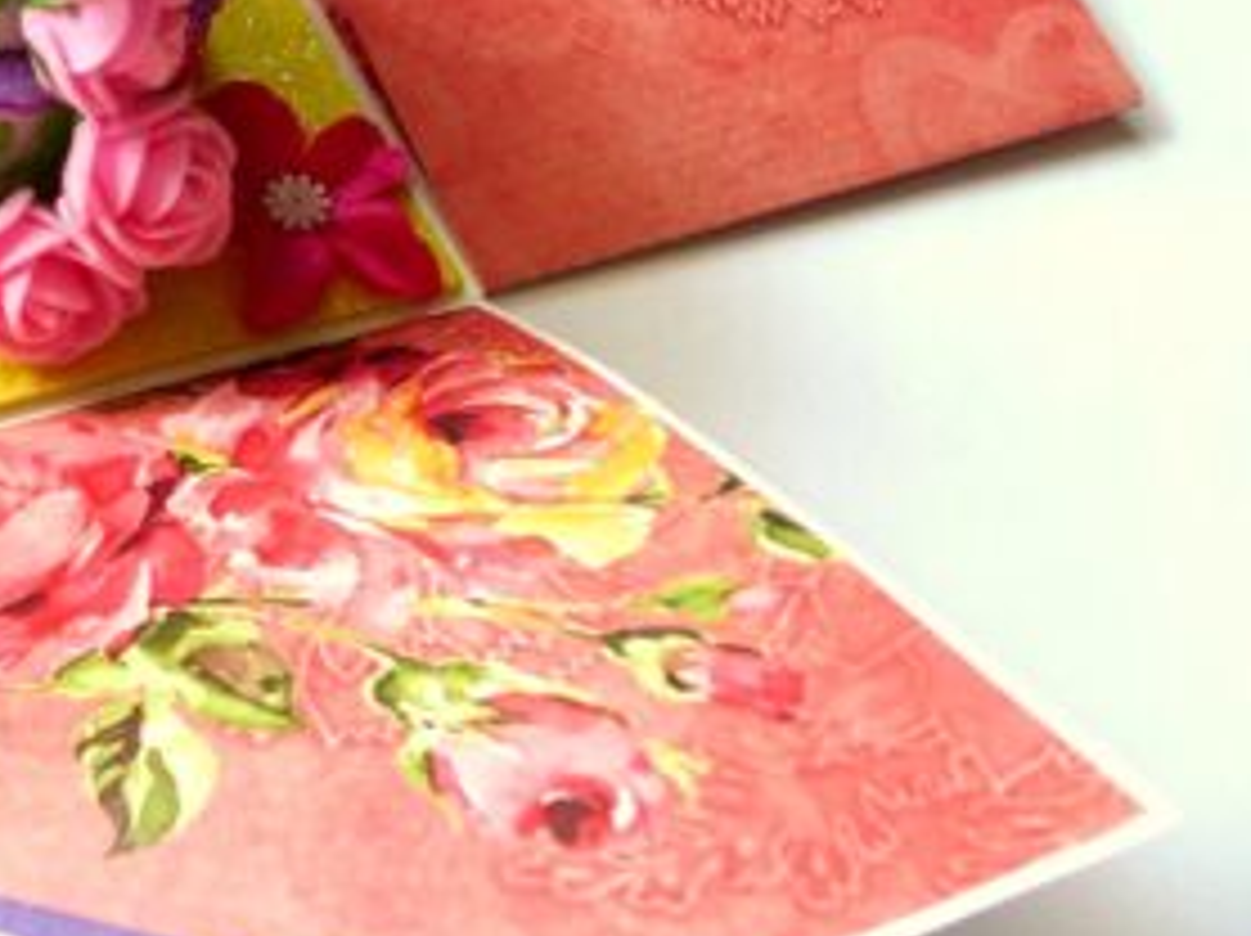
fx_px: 1950
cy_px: 58
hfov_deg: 32.2
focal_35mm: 54
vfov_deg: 25.9
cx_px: -58
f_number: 2.8
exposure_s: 1/80
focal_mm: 4.5
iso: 100
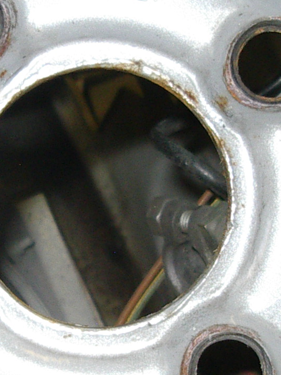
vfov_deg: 18.0
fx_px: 1180
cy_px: 244
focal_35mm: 109
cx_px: 74
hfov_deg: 13.5
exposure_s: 1/60
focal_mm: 5.8
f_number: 2.6
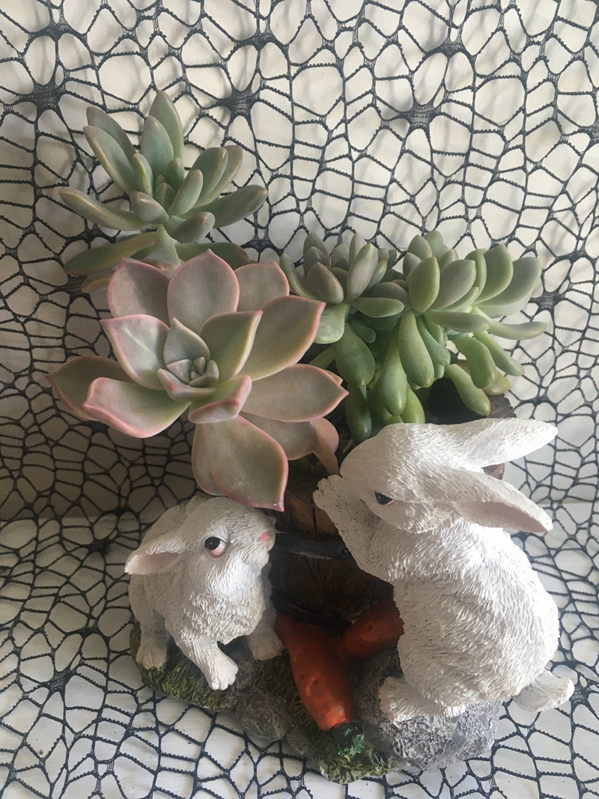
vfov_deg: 61.7
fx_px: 669
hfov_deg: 48.2
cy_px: 400
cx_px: 300
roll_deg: -3.2
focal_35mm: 29
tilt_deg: -37.0
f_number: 2.2
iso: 100
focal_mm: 4.15
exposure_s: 1/33
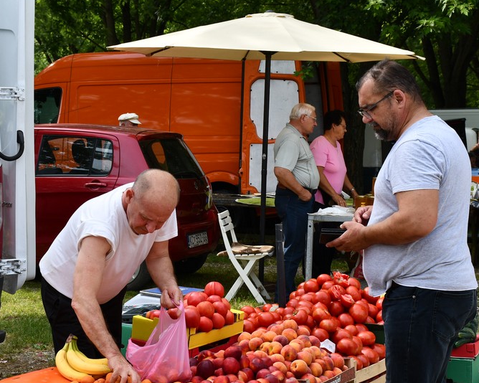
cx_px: 218
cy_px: 219
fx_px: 1162
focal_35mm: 82
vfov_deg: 18.7
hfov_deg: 23.3
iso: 200
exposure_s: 1/250
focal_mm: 38
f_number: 7.1
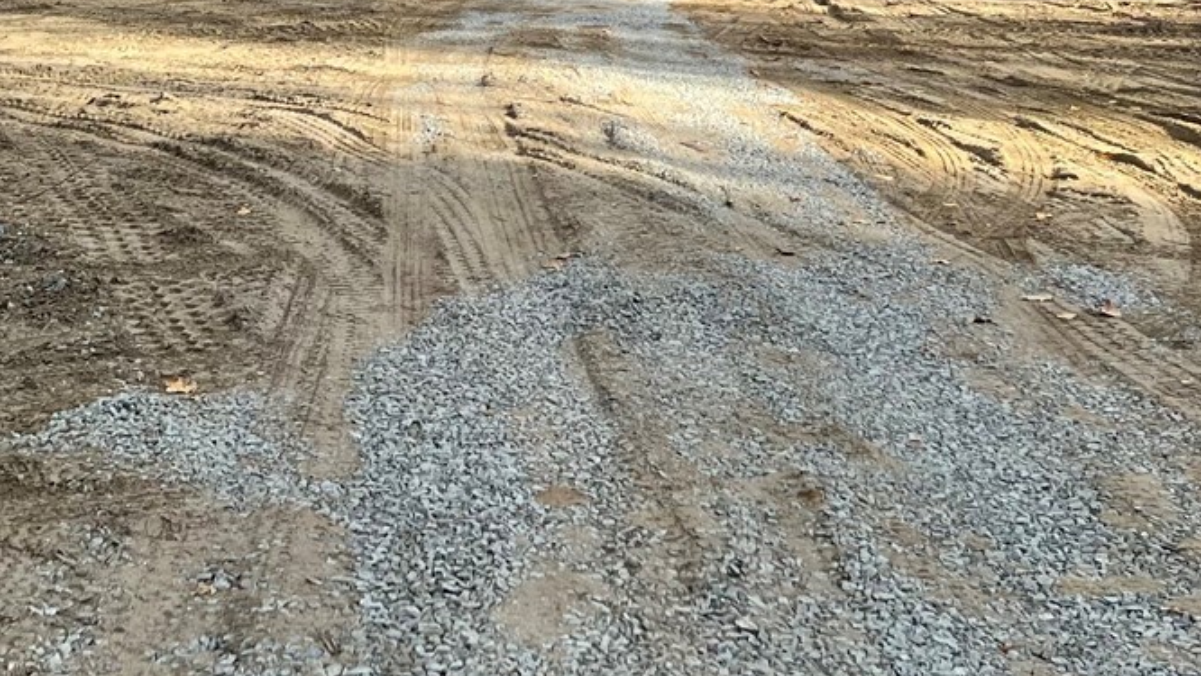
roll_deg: +0.4
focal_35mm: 68
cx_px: 343
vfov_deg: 16.9
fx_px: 2166
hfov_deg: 30.6
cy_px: -159
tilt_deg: +1.4
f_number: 1.5
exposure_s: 1/2045
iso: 50
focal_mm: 5.7
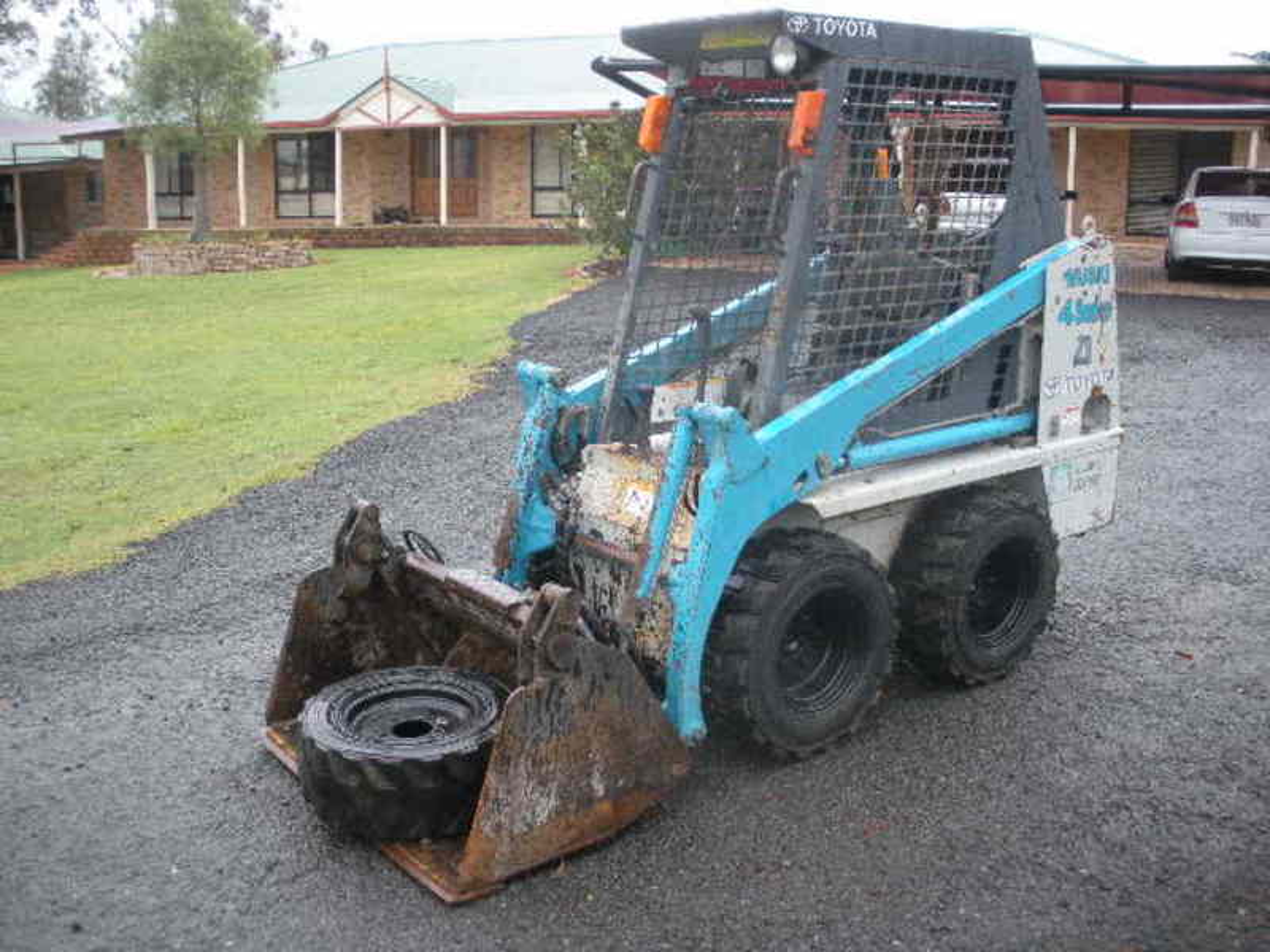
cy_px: 476
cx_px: 635
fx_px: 1321
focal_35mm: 36
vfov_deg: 39.7
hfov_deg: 51.4
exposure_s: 1/60.2
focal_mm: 6.3
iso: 168
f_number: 3.5
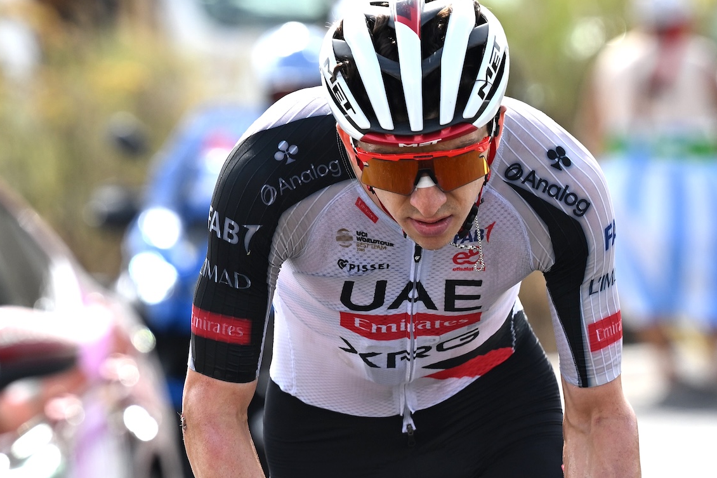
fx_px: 8702
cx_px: 393
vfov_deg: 3.1
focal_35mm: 437
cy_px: 380
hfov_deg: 4.7
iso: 250
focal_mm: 165
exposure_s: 1/1250
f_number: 3.5
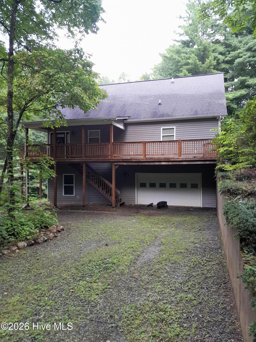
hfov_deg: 51.4
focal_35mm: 27
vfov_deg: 65.3
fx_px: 266
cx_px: 128
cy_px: 171
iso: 40
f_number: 1.8
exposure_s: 1/60
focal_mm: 4
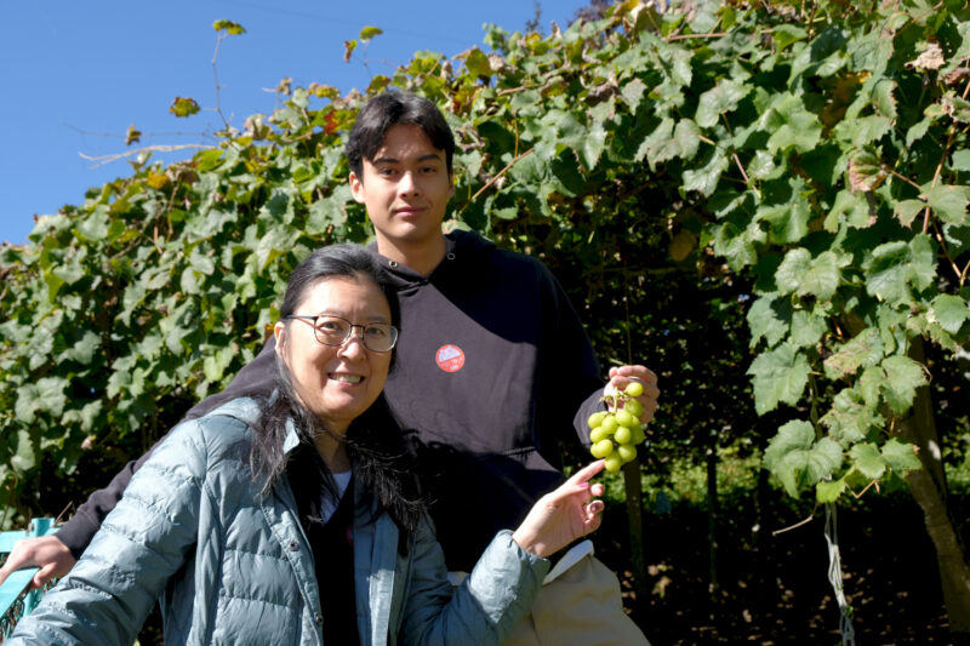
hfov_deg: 53.1
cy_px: 323
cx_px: 485
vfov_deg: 36.9
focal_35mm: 36
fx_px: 970
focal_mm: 24.3
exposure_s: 1/500
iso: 200
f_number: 5.6
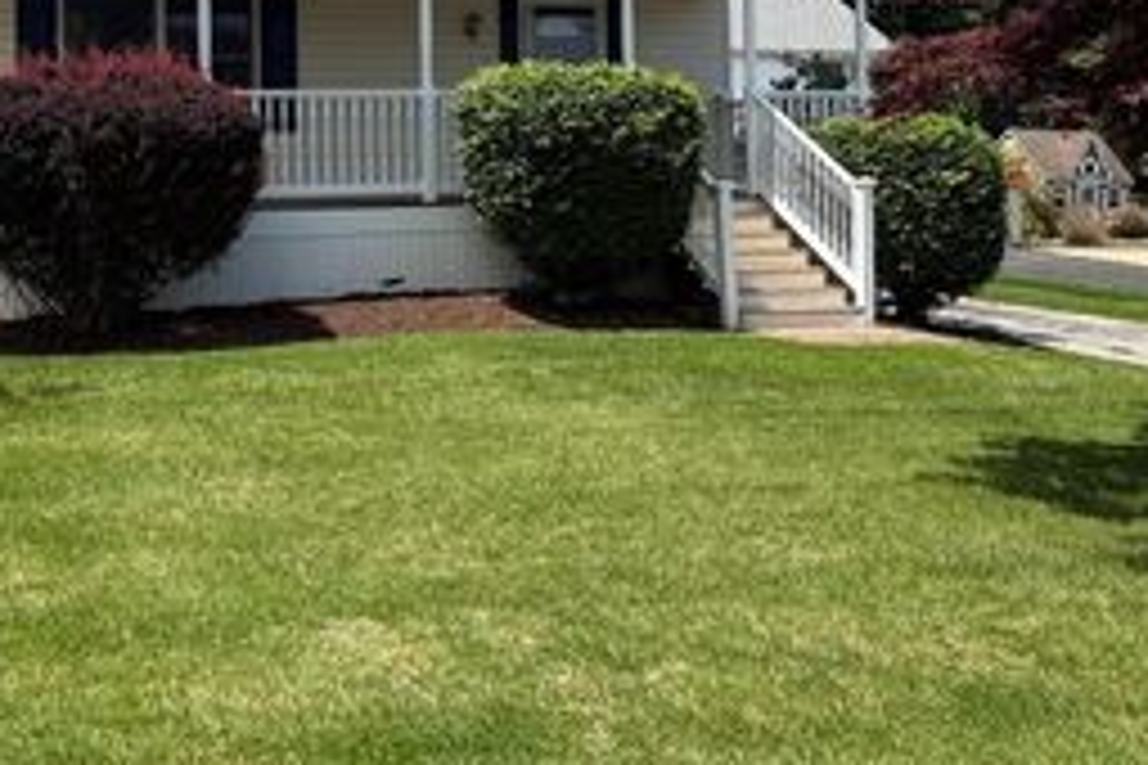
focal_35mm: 49
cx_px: 365
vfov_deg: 26.7
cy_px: 97
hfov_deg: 39.8
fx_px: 1562
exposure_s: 1/4405
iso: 80
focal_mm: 6.76
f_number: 1.78
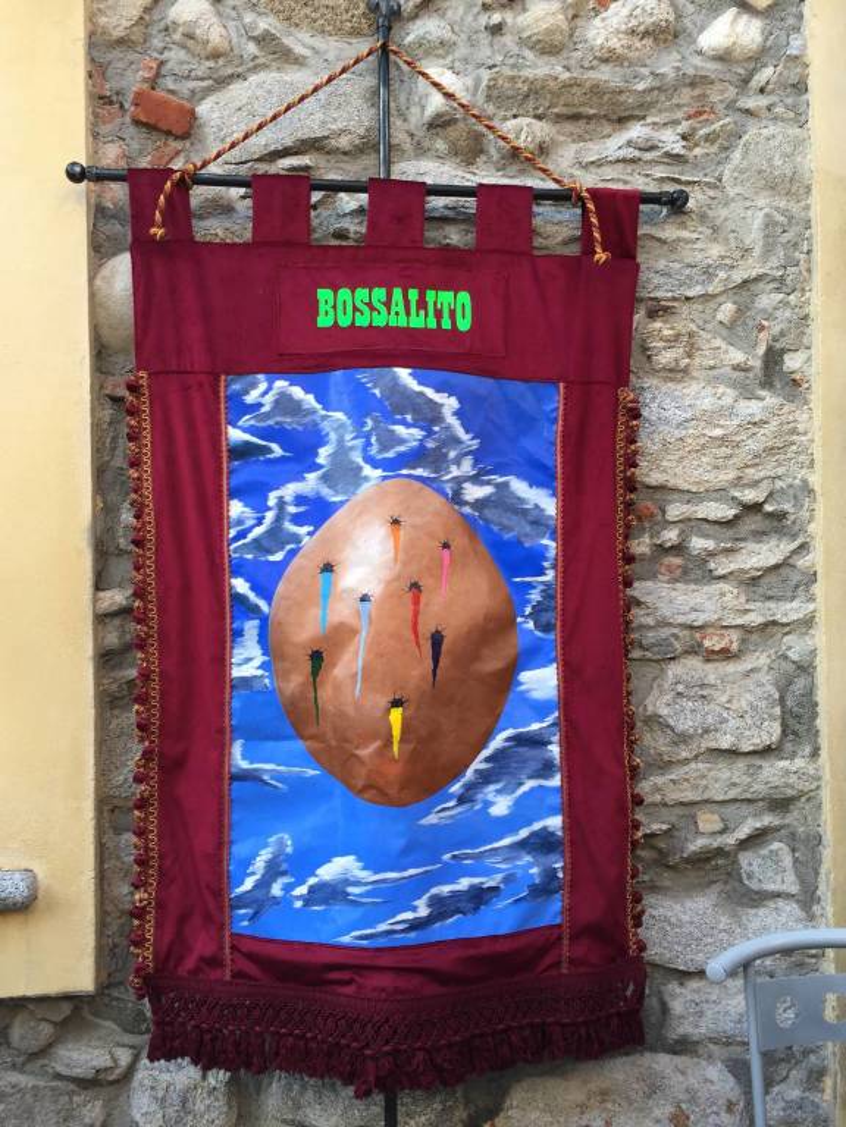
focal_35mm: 29
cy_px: 564
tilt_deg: +0.7
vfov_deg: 61.7
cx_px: 423
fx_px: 945
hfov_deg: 48.2
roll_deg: +1.0
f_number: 2.2
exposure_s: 1/100
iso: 32
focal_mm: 4.15
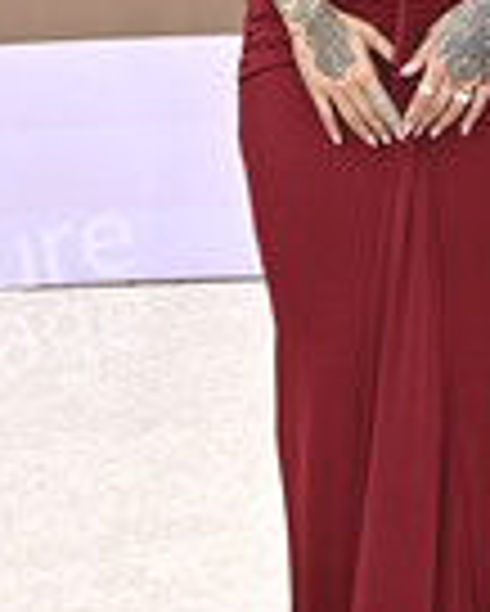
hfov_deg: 10.8
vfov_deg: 13.4
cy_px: 99
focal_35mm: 143
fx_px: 2589
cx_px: 409
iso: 400
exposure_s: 1/320
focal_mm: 52
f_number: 11
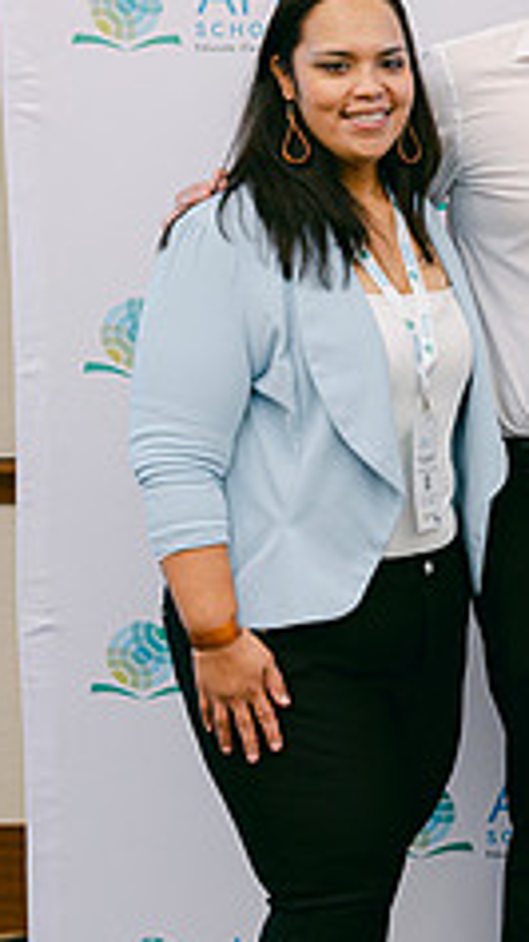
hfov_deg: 9.0
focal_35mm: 128
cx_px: 1002
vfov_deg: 16.8
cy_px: 505
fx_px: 3198
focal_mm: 50
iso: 200
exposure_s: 1/125
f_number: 4
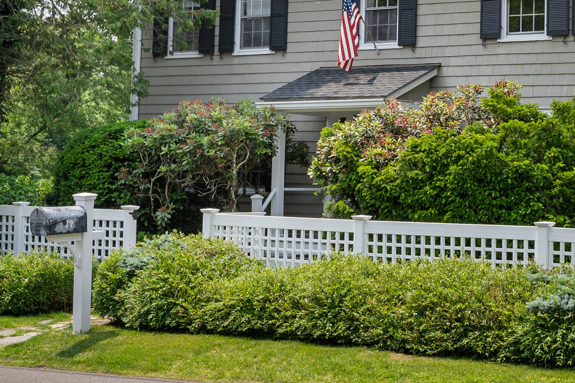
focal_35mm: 70
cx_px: 475
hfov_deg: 28.1
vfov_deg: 19.2
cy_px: 54
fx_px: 1118
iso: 320
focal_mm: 21
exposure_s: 1/80
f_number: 8
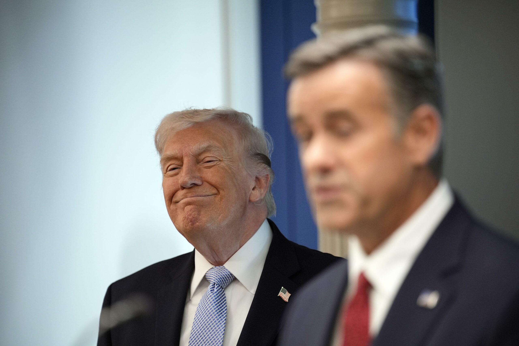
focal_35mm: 167
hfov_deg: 12.3
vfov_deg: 8.2
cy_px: 173
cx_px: 260
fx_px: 2408
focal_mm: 167
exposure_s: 1/250
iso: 2500
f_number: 3.2
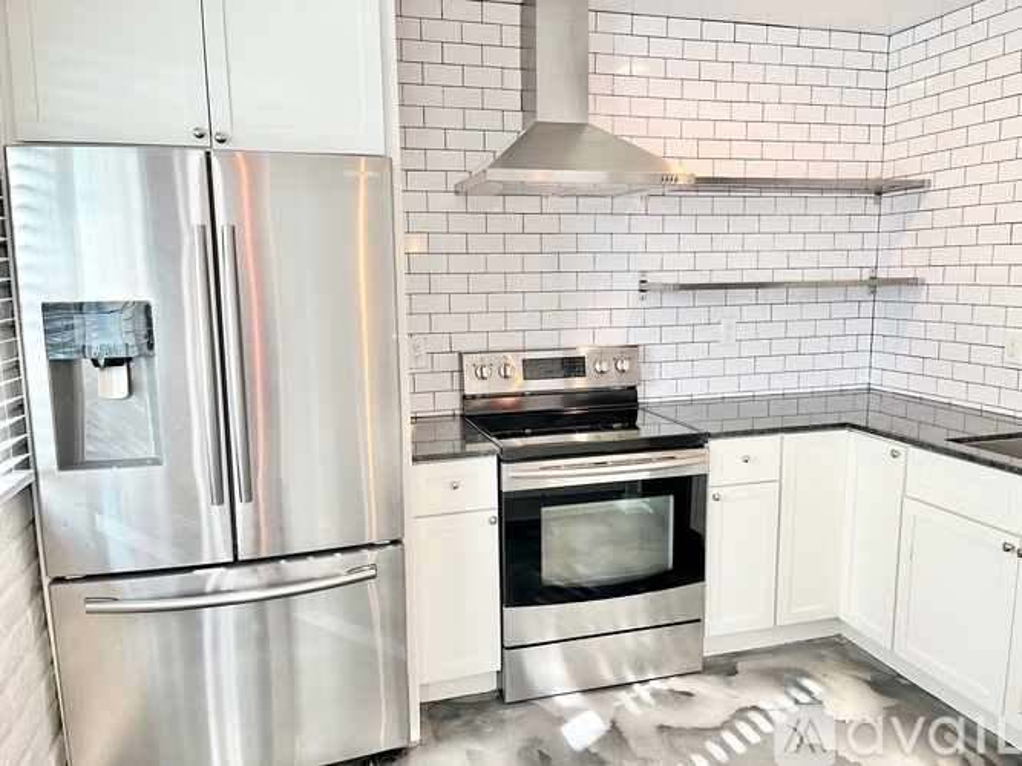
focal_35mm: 26
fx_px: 767
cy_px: 383
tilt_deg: -8.6
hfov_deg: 67.3
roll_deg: +0.7
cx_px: 511
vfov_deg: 53.0
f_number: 1.6
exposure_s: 1/60
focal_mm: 5.1
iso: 125
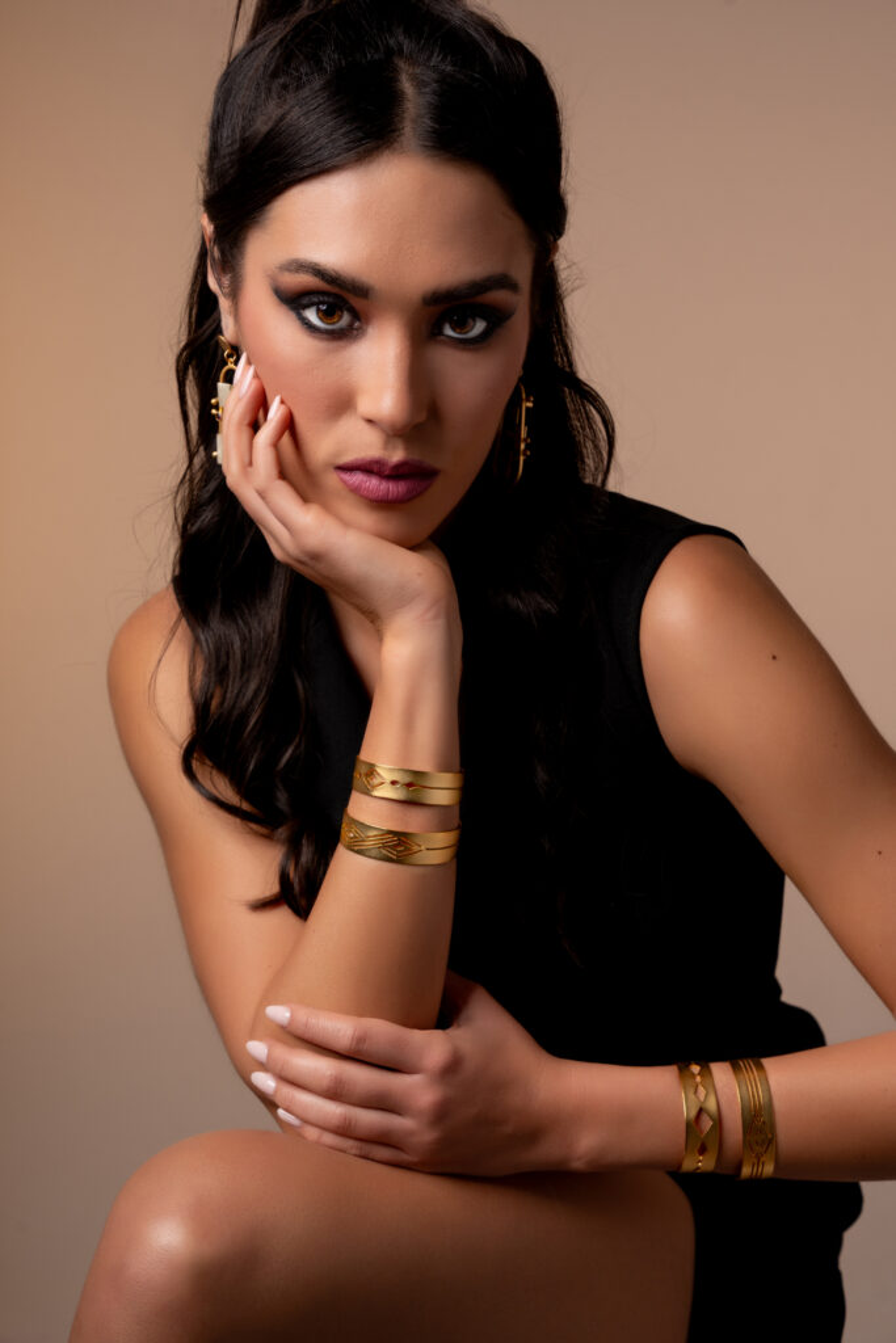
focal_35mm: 70
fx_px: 2612
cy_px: 672
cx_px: 448
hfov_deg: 19.5
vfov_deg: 28.8
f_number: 8
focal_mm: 70
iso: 200
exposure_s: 1/160
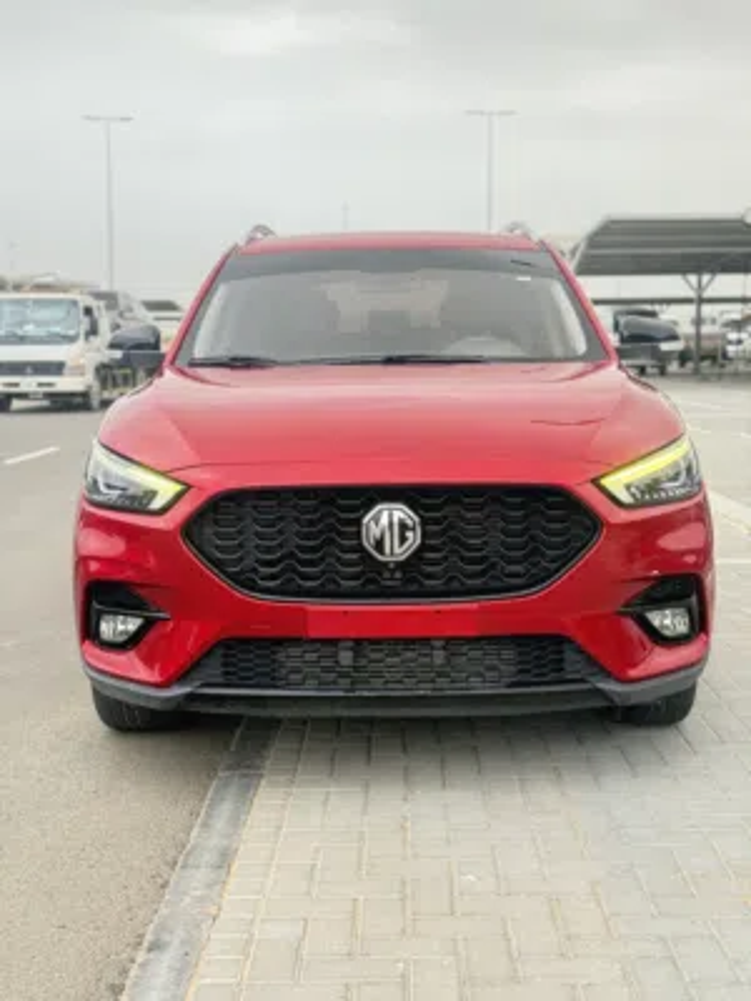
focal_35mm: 48
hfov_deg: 30.3
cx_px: 376
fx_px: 1388
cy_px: 500
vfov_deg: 39.7
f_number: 1.78
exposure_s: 1/1000
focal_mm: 6.76
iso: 80
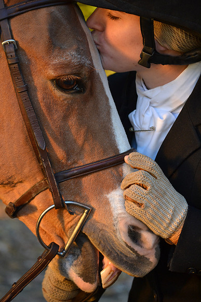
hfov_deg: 9.9
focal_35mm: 138
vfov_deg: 14.9
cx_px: 100
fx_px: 1155
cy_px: 151
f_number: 4.5
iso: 900
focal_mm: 92
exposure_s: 1/125
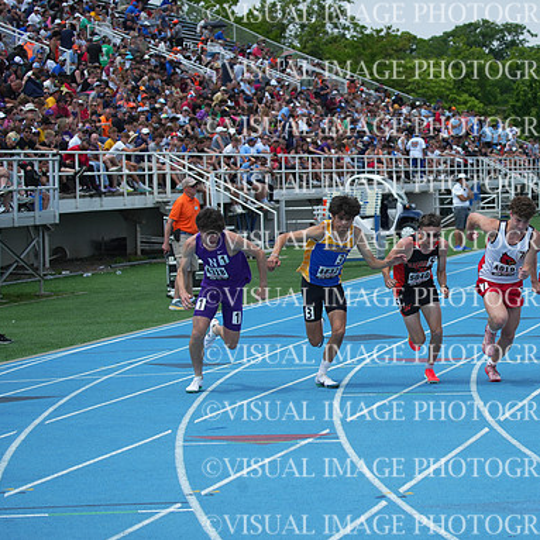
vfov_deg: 12.9
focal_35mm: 135
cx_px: 406
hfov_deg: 12.9
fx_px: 2383
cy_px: 269
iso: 400
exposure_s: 1/2000
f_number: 5.6
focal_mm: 105
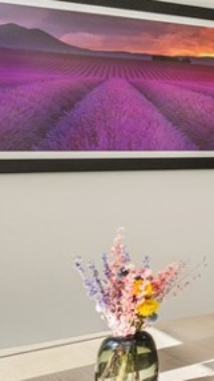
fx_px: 624
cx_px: 663
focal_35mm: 62
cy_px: 169
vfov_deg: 33.9
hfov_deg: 11.0
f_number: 6.3
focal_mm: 16.5
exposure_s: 1/30
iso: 80
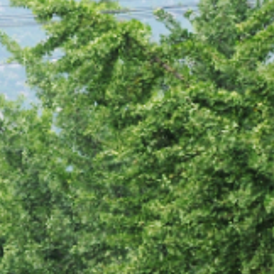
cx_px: -326
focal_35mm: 589
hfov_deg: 3.0
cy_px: 245
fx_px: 5271
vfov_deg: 3.0
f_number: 10
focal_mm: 75
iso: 640
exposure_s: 1/400
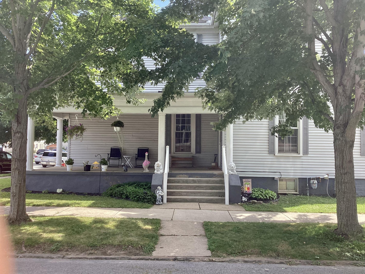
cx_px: 182
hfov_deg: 58.4
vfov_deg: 45.4
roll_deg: -0.2
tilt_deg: +0.6
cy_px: 137
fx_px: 327
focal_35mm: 31
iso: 25
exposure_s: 1/290
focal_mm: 3.3
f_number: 2.4
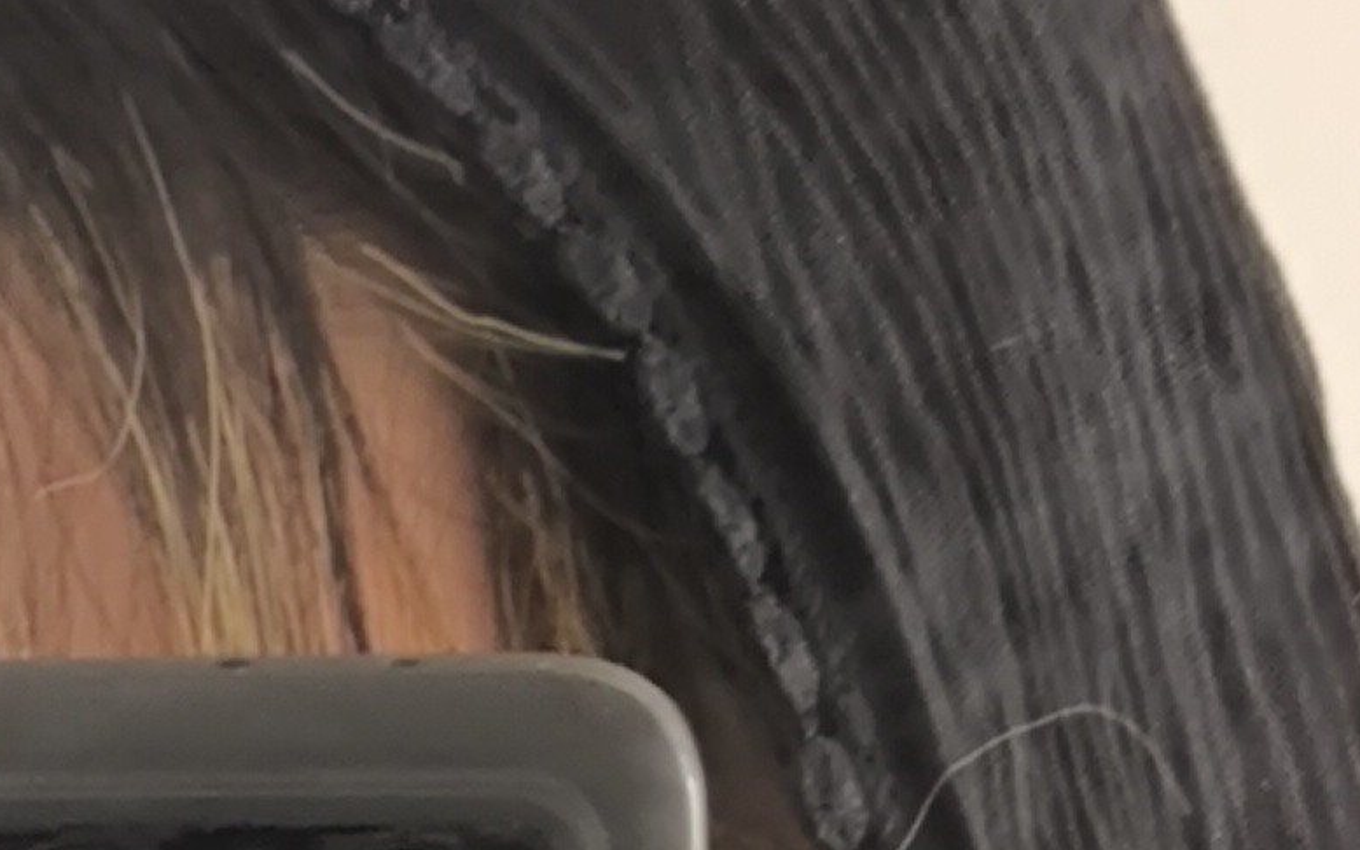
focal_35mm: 271
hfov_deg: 7.6
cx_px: -594
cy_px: 3005
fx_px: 10043
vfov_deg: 4.5
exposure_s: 1/50
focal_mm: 4.71
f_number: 1.7
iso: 160
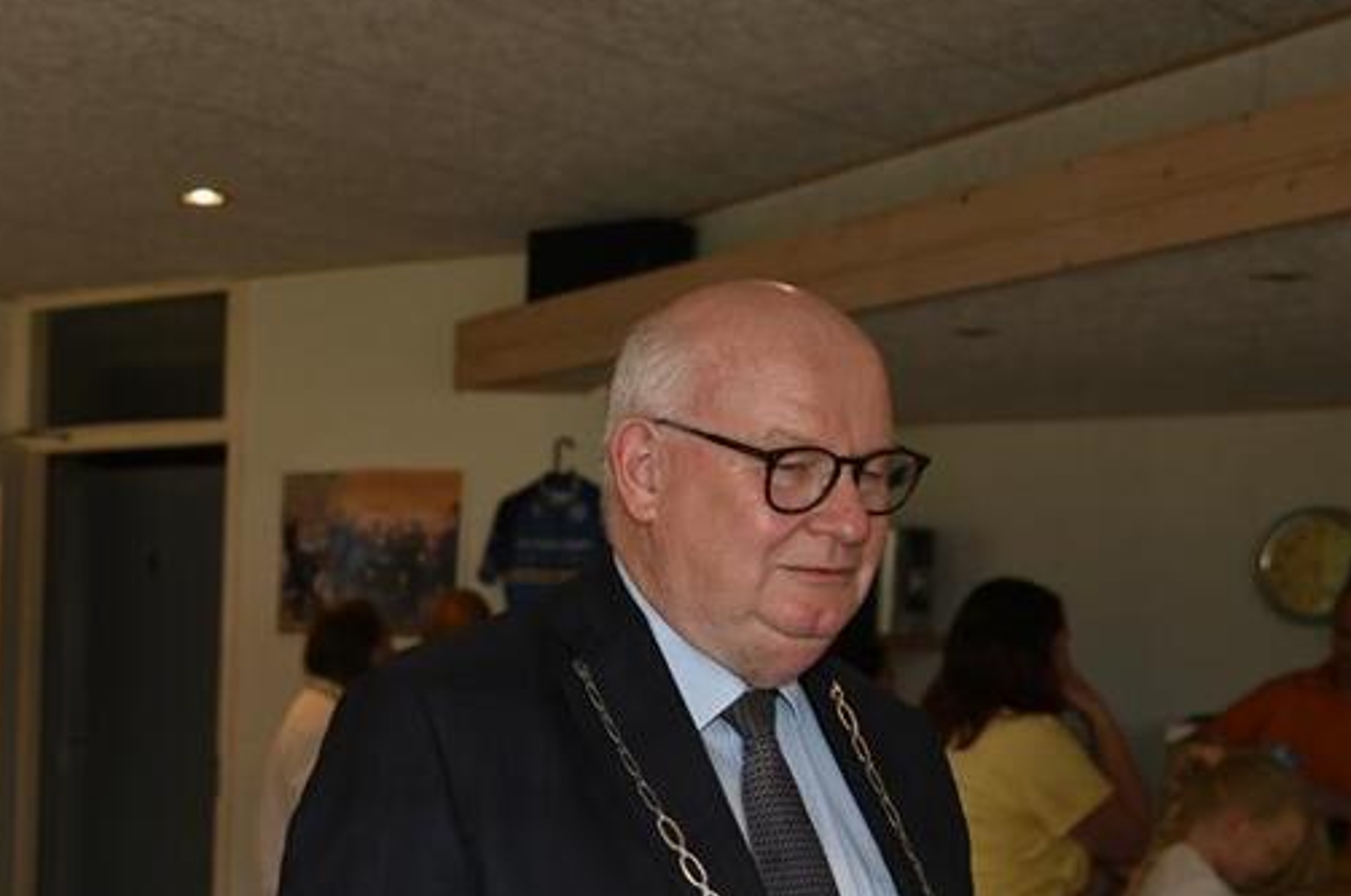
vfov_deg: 18.7
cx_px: 196
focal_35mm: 71
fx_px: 2661
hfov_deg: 27.7
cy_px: 865
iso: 360
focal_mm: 36
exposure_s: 1/60
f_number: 4
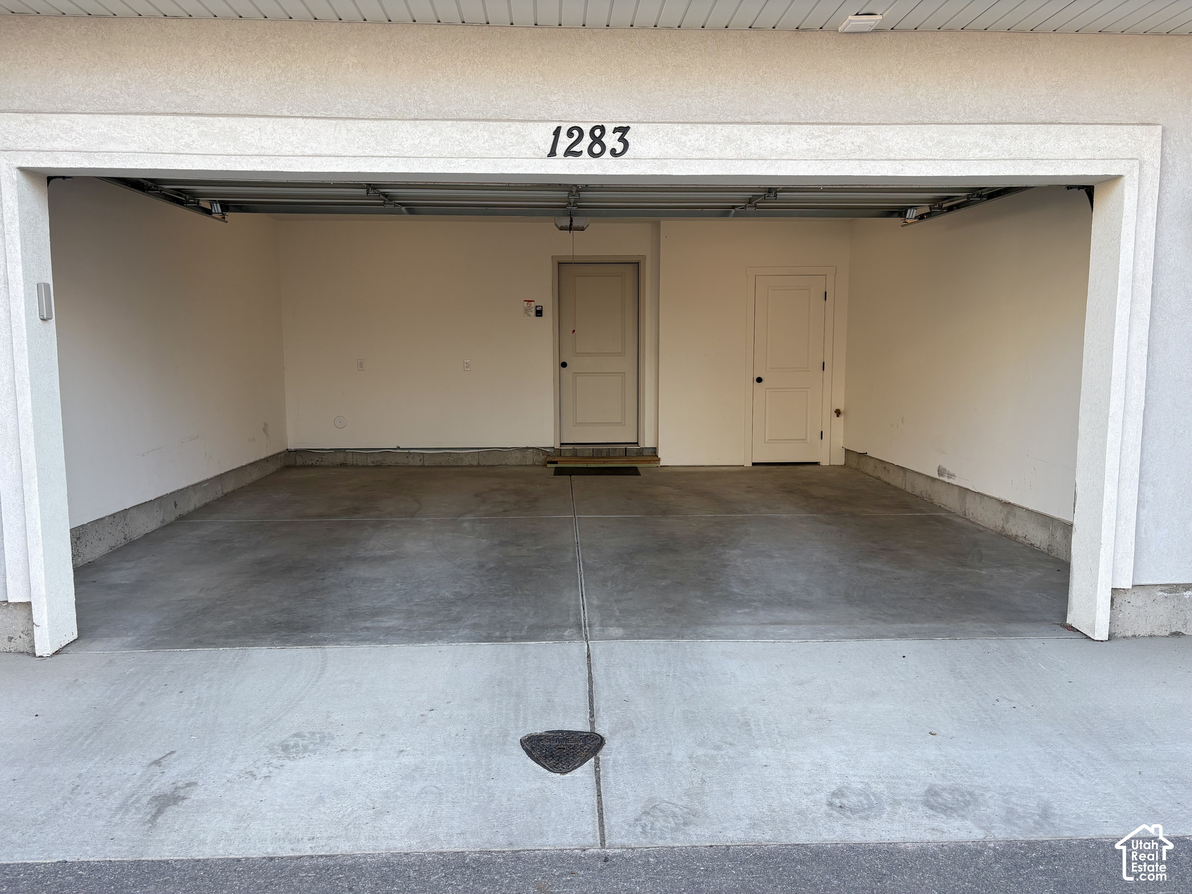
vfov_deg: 53.1
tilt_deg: -5.3
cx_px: 596
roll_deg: -0.1
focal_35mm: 26
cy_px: 447
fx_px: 895
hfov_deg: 67.3
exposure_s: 1/150
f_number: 1.6
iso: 32
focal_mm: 5.96
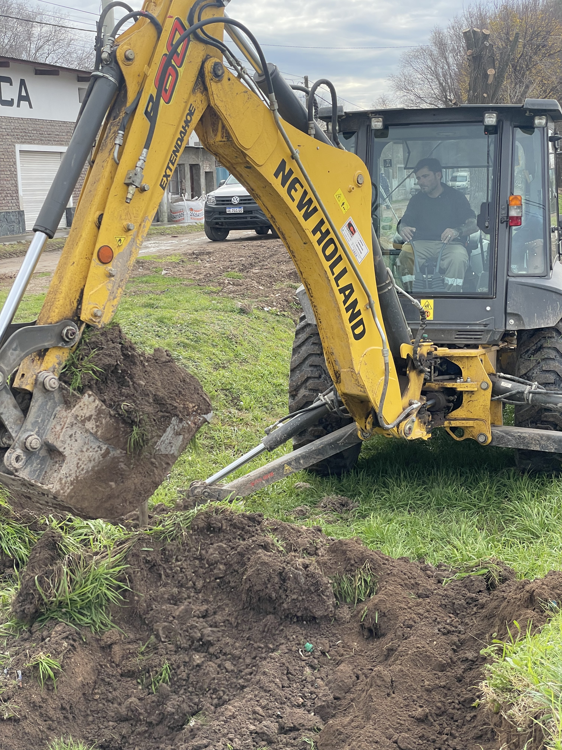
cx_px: 281
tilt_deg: -10.2
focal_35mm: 52
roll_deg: +0.9
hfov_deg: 28.0
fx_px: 1126
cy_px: 375
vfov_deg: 36.8
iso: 25
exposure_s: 1/274
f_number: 2
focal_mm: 6
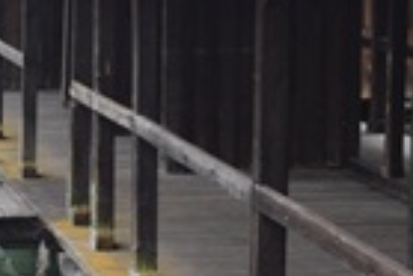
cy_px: 374
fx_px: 2377
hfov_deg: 9.6
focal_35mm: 207
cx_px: -241
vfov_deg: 6.6
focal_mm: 32
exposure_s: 1/125
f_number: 7.1
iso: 100
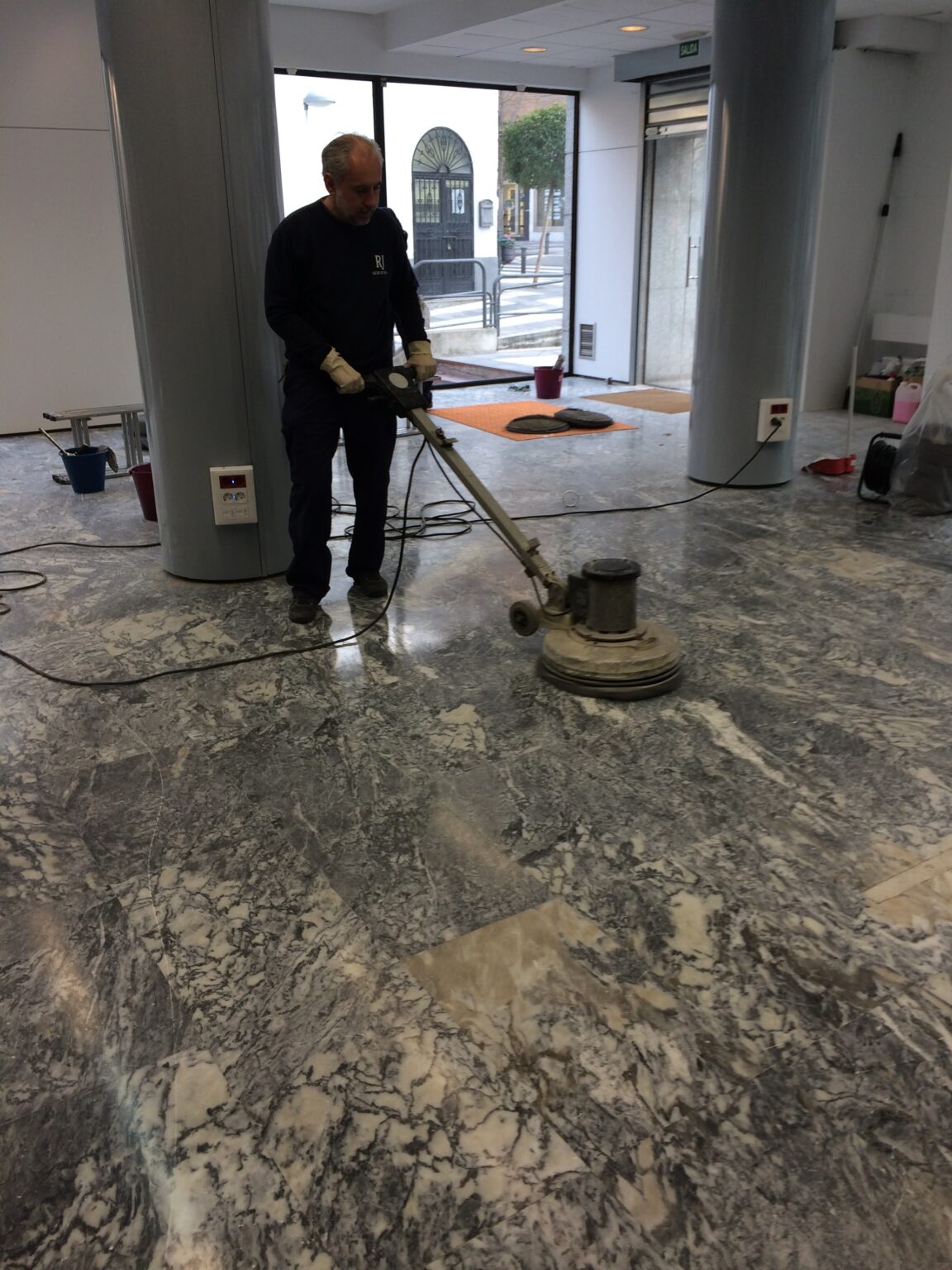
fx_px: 1100
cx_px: 476
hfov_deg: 46.8
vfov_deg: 60.0
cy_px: 635
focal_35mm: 30
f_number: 2.2
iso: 40
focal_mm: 4.12
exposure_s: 1/100
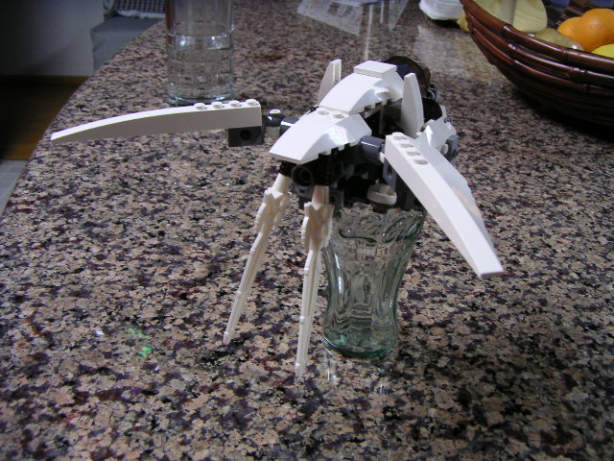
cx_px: 307
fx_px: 656
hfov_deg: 50.1
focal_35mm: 37
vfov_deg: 38.7
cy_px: 230
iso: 100
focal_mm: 4.8
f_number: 2.8
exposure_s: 1/6
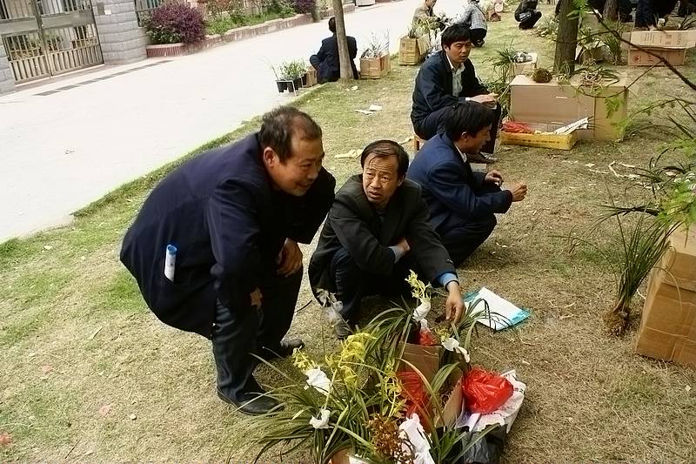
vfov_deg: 43.6
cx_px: 348
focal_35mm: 30
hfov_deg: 61.9
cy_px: 232
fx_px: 580
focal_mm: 20
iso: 100
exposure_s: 1/60
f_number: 7.1
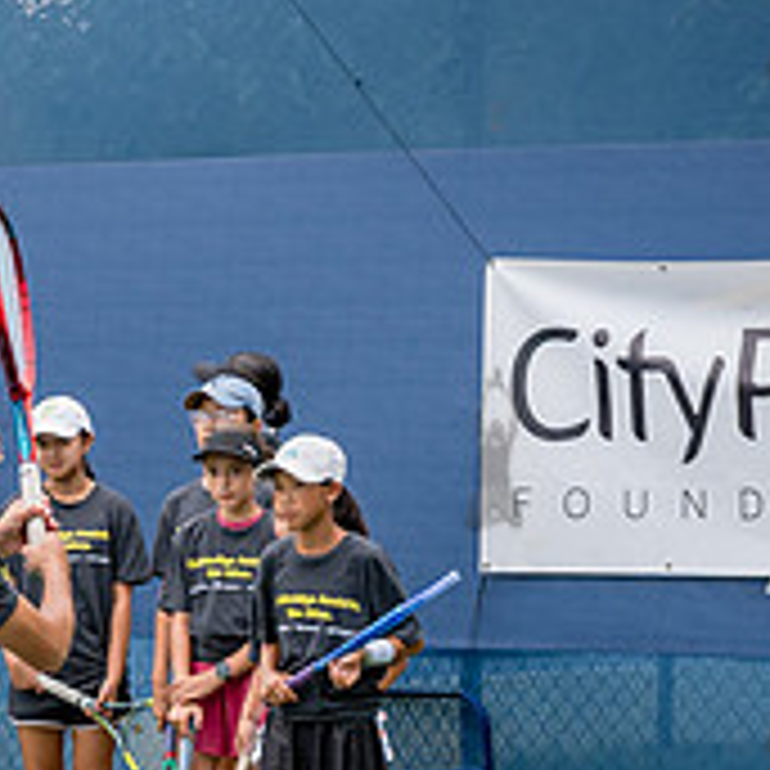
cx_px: -372
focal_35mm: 219
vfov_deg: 7.9
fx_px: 5511
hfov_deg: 7.8
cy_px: 820
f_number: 4.5
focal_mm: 62
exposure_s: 1/400
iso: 400
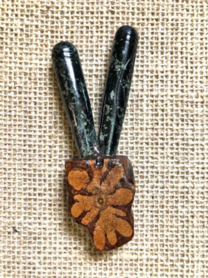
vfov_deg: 63.4
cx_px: 104
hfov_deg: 49.7
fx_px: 224
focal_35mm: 28
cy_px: 139
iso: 64
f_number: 1.8
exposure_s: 1/17
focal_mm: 3.99
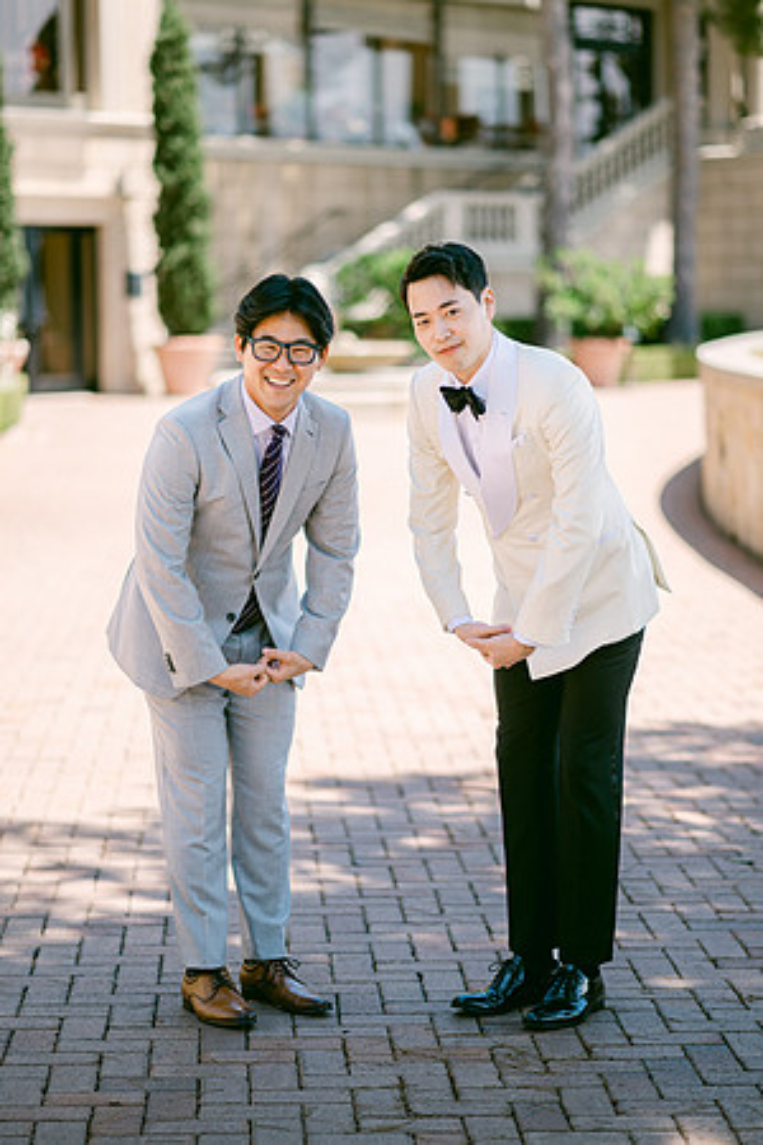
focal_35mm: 85
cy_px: 572
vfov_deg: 23.9
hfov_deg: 16.1
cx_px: 382
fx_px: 2702
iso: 64
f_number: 1.8
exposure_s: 1/1600
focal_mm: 85
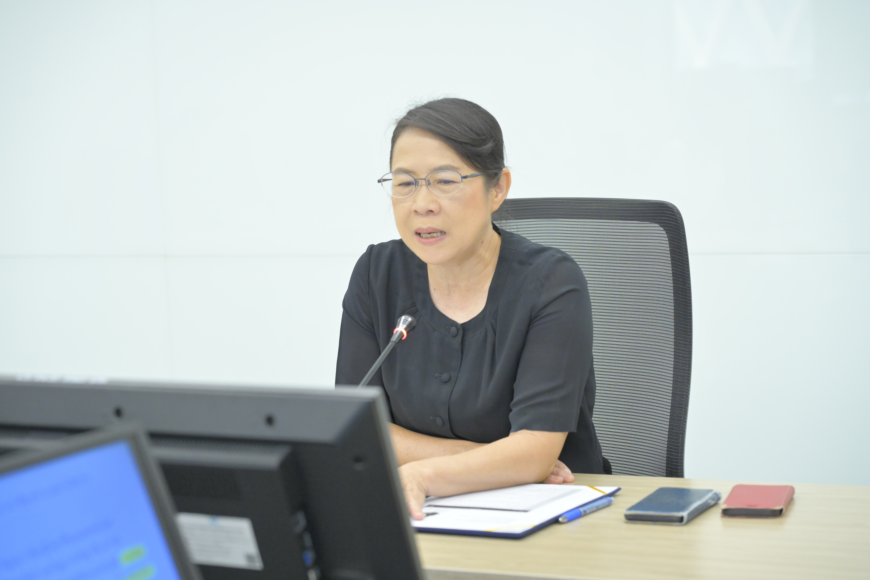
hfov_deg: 26.3
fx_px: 1861
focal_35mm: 77
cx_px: 424
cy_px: 285
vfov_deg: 17.7
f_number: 4
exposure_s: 1/250
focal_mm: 75
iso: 3200
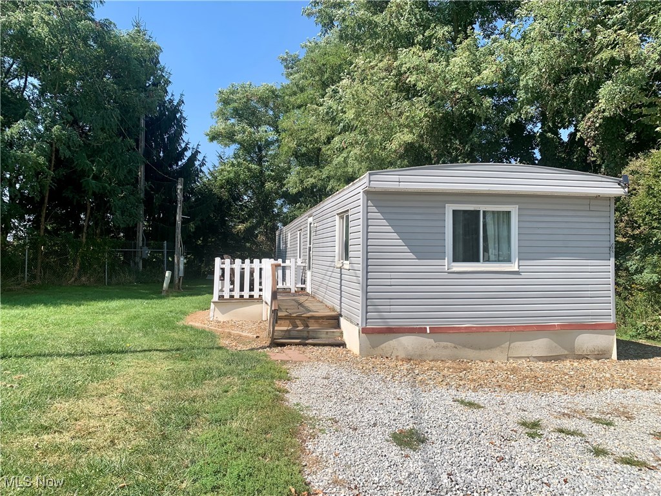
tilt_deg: +2.1
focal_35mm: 26
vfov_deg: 53.1
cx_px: 330
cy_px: 248
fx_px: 496
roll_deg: -1.5
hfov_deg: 67.3
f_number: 1.8
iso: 25
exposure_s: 1/1953
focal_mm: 4.25
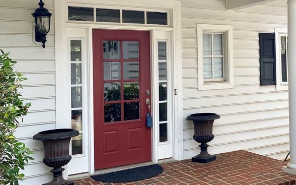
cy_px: 58
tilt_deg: +3.4
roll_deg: +0.1
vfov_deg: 26.7
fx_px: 387
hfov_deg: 40.4
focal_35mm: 48
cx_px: 231
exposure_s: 1/637
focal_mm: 4.25
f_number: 1.8
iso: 32
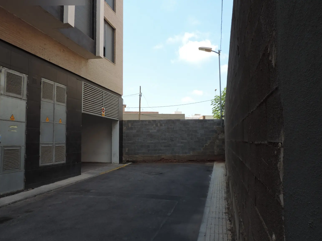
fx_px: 233
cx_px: 157
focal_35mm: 25
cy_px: 125
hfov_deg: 69.4
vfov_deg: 54.9
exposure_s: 1/640
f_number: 3
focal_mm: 4.3
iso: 80
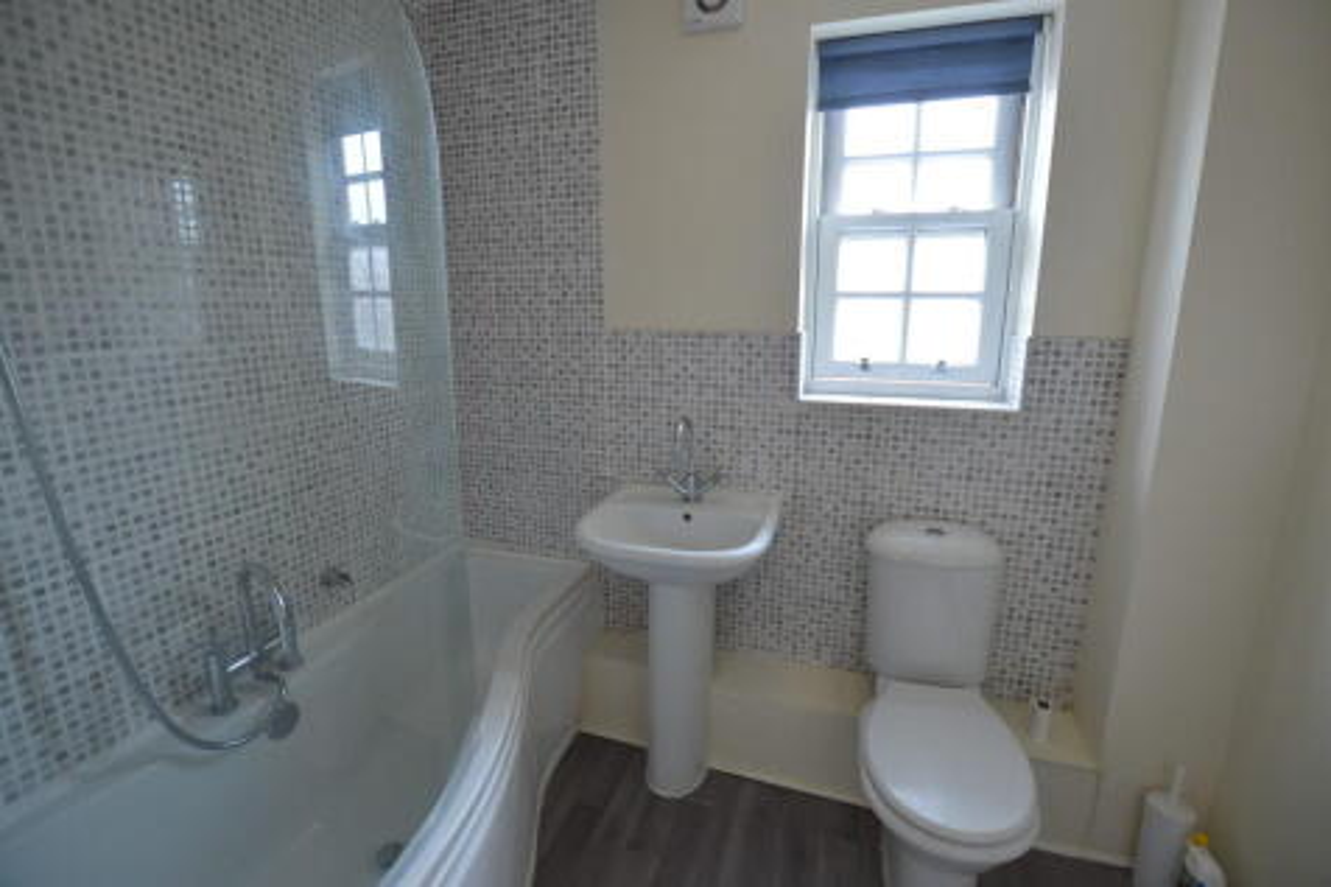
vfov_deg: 77.3
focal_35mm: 15
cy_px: 444
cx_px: 666
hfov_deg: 100.4
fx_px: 554
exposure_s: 1/60
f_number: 3.5
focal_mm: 10
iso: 400
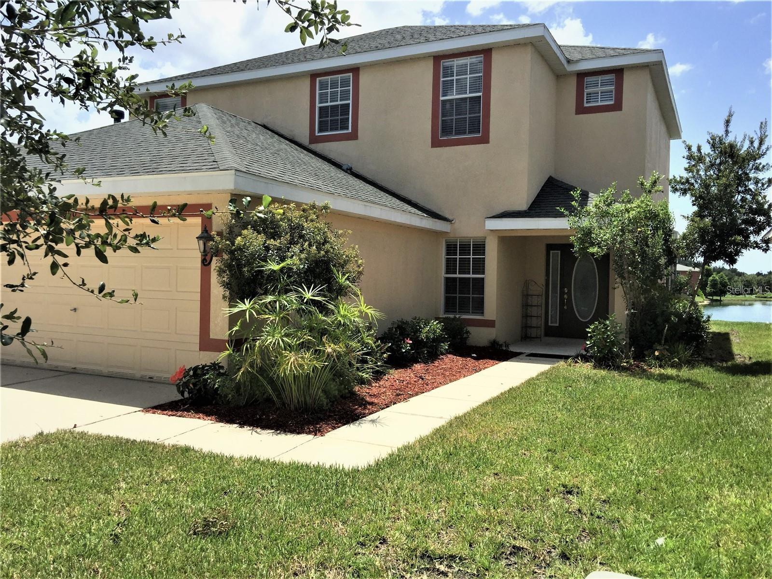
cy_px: 290
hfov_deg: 61.7
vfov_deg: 48.2
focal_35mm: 29
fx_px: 647
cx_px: 386
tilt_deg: -1.2
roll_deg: -2.5
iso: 32
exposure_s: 1/2198
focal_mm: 4.15
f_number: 2.2
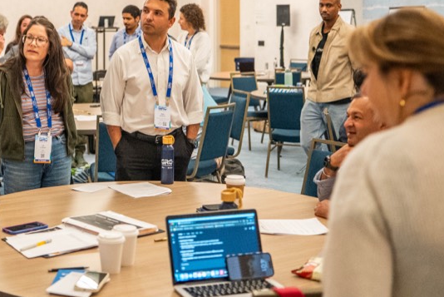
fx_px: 728
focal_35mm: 59
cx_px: 76
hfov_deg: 32.8
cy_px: 72
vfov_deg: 22.8
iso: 10000
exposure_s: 1/200
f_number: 2.2
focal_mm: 35
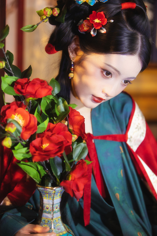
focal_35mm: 75
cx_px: 78
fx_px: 491
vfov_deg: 27.0
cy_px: 118
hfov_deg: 18.2
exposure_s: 1/200
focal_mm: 75
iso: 500
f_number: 2.8
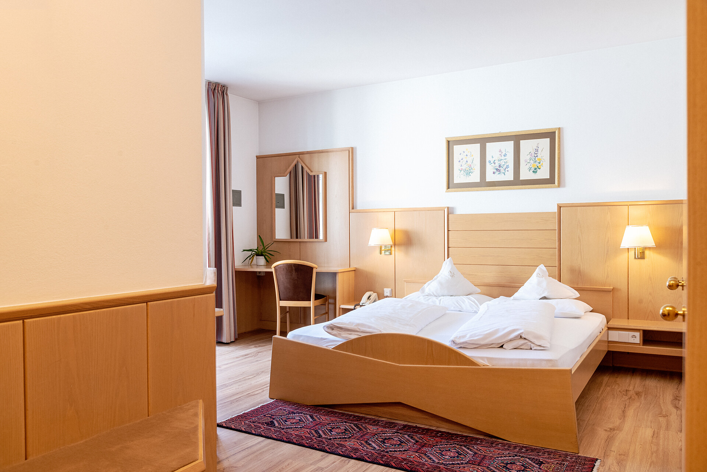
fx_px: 589
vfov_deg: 43.6
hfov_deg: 61.9
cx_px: 354
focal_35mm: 30
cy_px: 236
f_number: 9
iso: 640
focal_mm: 30
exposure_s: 1/25
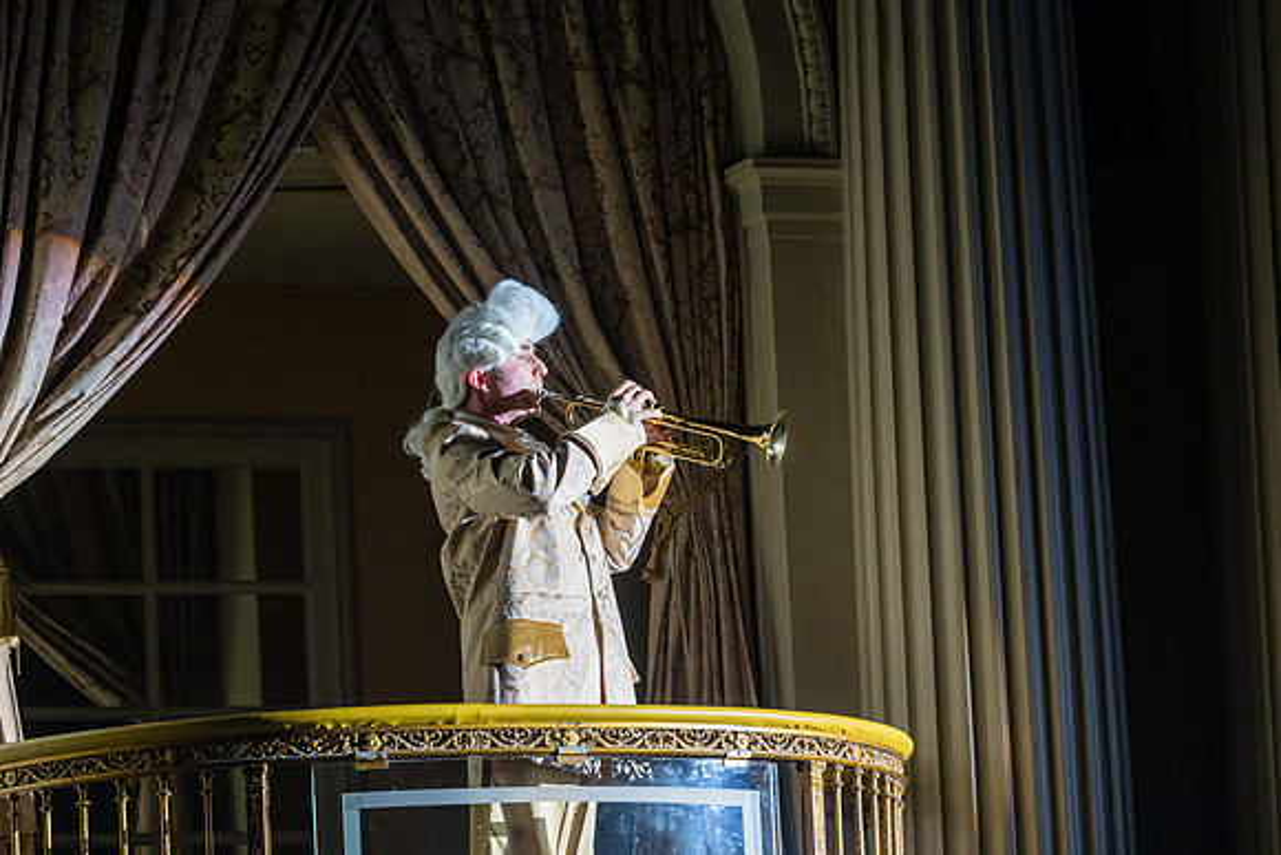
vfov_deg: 6.9
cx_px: 640
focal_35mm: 200
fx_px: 7118
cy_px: 428
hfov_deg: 10.3
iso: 640
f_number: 3.5
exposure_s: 1/125
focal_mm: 200
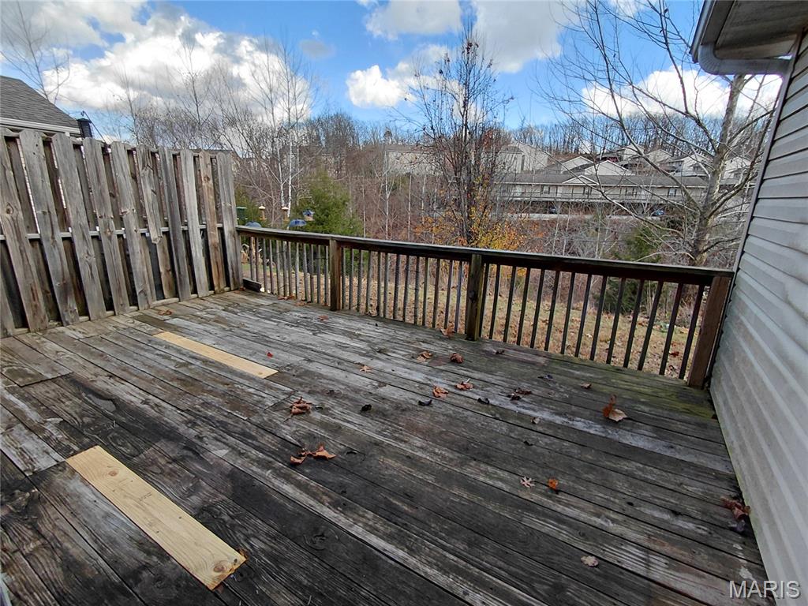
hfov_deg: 94.5
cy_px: 303
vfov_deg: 78.1
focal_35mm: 16
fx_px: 373
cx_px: 404
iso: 40
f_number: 2.2
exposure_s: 1/448
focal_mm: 1.64
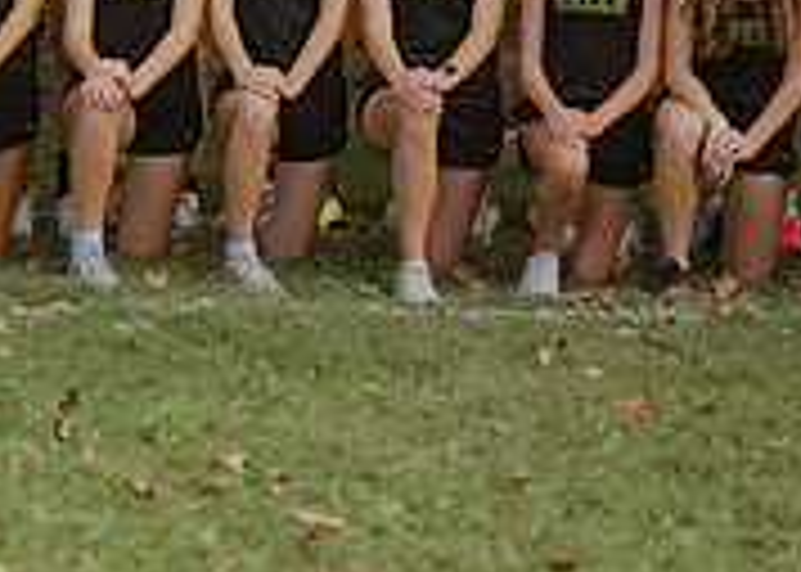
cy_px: -117
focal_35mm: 184
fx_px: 4184
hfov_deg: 10.9
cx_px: 135
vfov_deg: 7.7
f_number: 4
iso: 250
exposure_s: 1/1600
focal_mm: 50
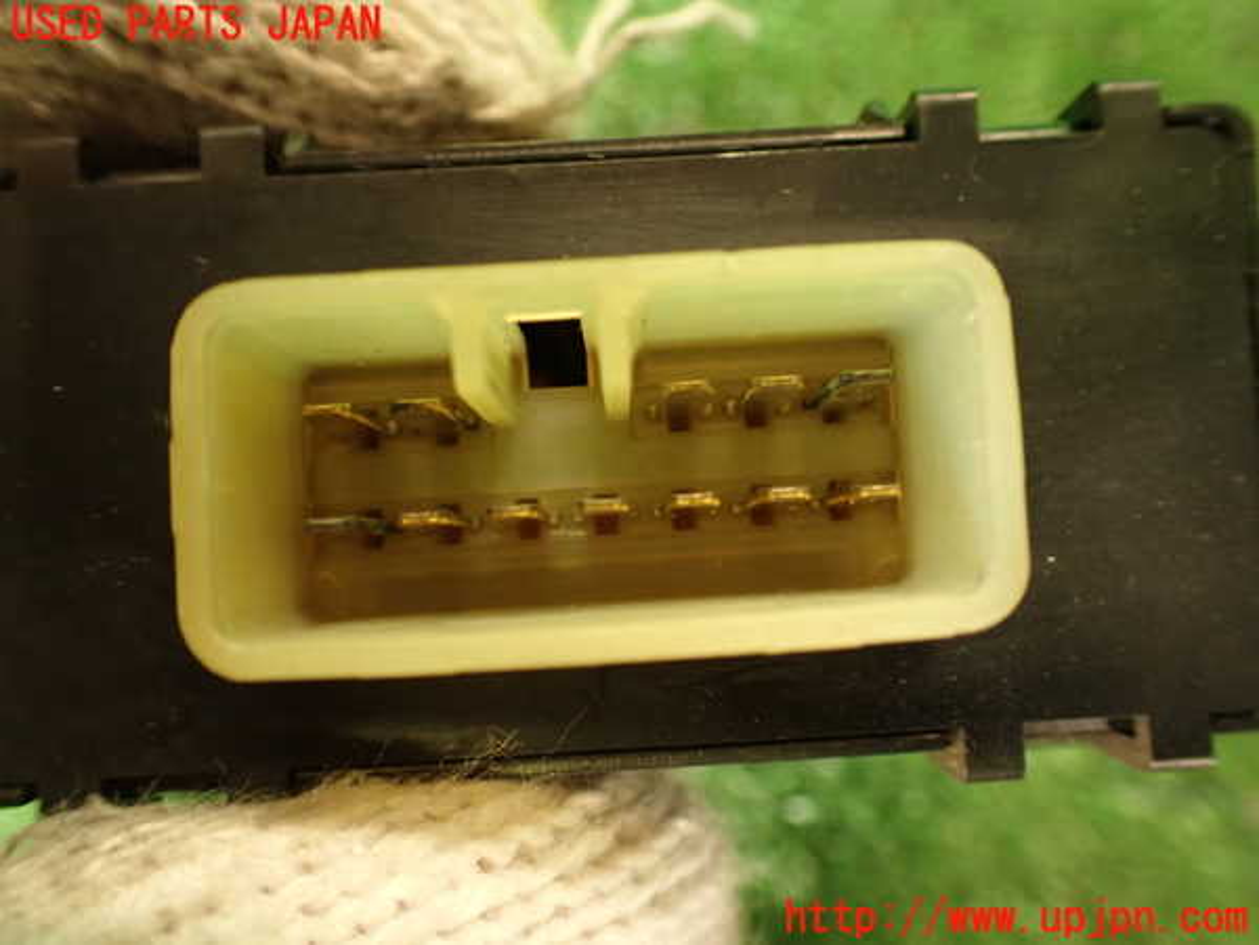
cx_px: 630
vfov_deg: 44.2
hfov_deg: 56.8
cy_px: 472
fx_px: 1164
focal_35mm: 32
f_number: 2.4
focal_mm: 5.79
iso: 320
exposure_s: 1/30
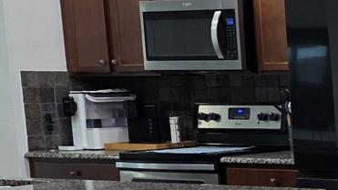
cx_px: 678
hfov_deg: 15.7
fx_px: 968
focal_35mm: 108
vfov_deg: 11.1
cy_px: 197
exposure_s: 1/120
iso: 400
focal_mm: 6.25
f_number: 1.7
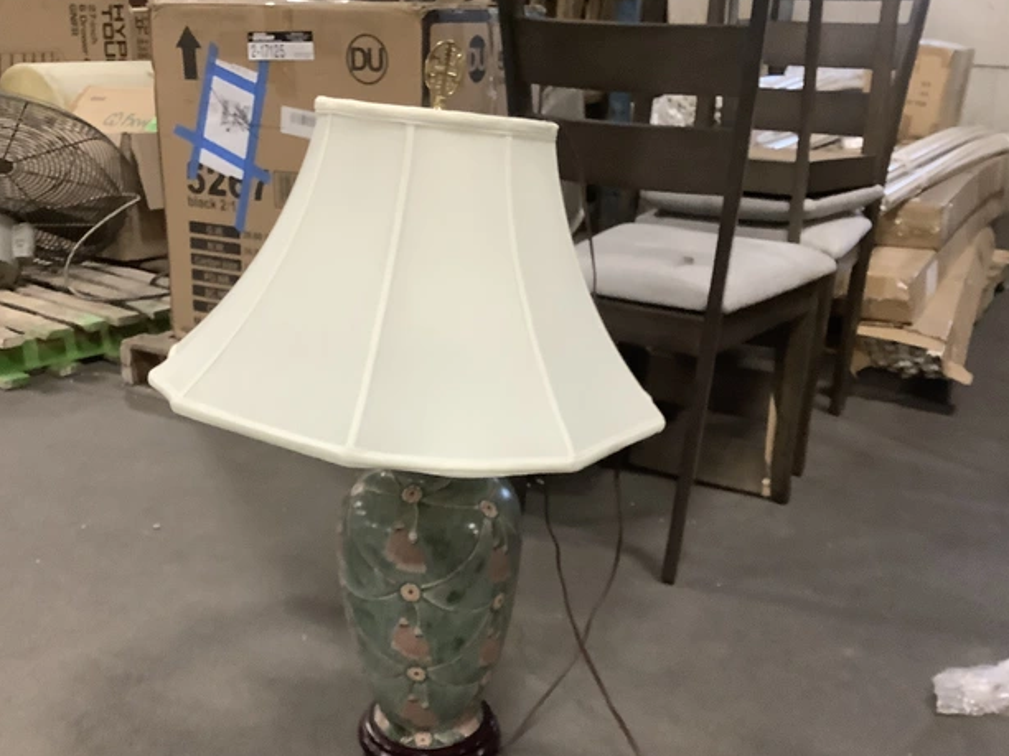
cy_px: 426
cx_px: 458
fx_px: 1108
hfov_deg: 48.9
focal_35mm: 38
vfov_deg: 37.7
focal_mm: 3.3
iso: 250
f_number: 2.4
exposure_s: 1/40
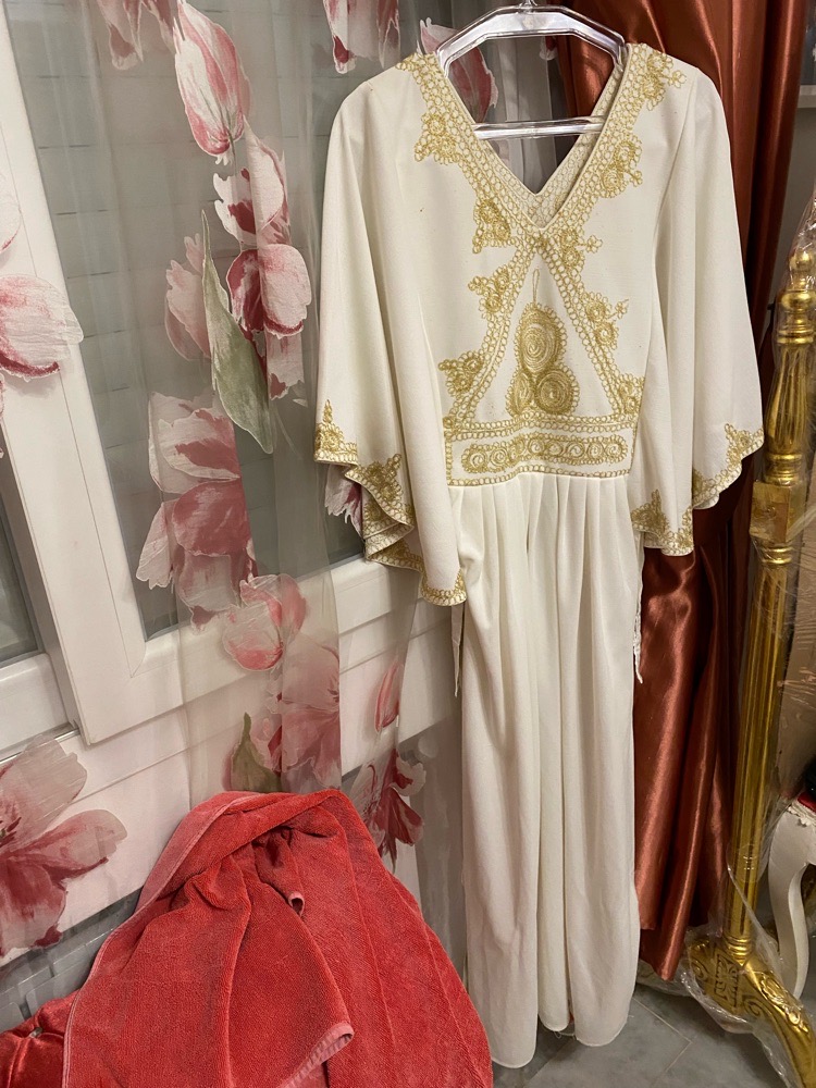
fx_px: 817
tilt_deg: -22.2
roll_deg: +5.3
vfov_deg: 67.3
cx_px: 408
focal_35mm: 26
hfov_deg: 53.1
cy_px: 544
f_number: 1.8
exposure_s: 1/50
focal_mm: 4.25
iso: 320
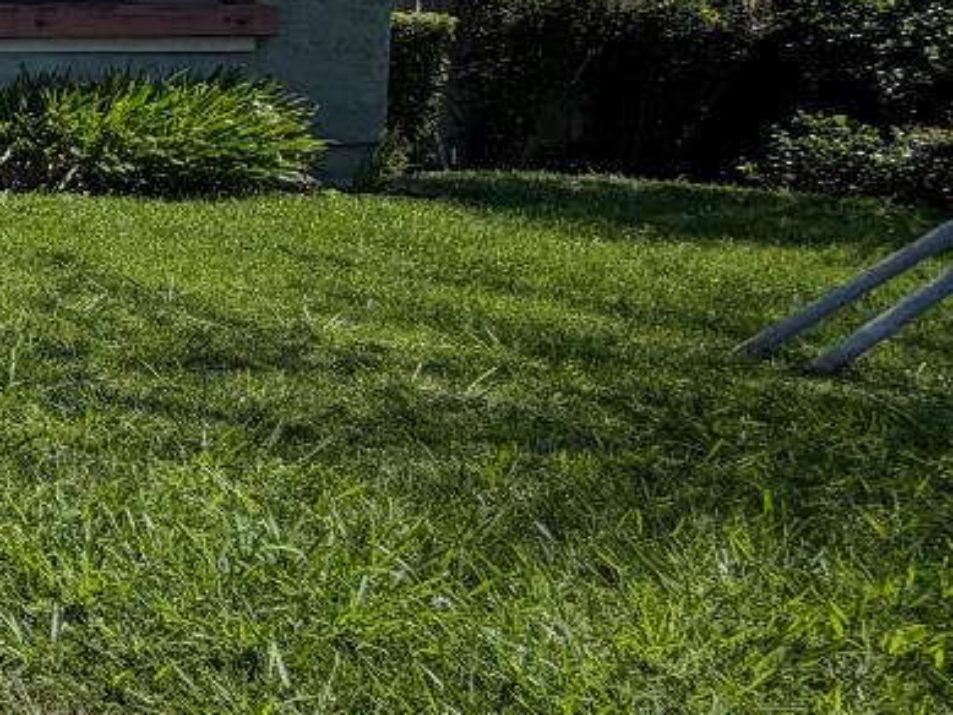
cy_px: 126
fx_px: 1487
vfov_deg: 26.5
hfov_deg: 20.7
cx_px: -853
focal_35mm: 54
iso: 25
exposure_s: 1/770
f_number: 2.2
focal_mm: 2.22
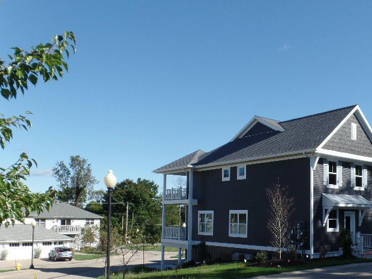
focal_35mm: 38
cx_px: 271
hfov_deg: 47.5
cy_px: 187
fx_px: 408
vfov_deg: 37.3
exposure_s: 1/750
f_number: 3.5
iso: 80
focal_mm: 4.1
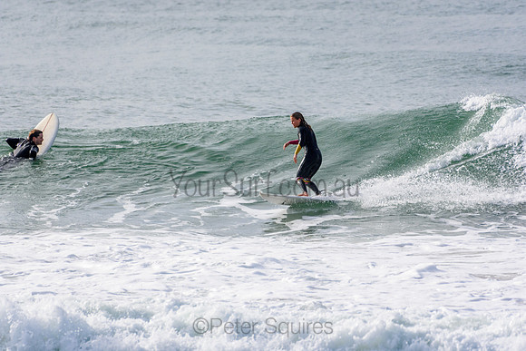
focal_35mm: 750
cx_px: 263
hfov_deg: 2.7
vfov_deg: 1.8
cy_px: 176
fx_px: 10960
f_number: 5.6
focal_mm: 500
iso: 280
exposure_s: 1/2000
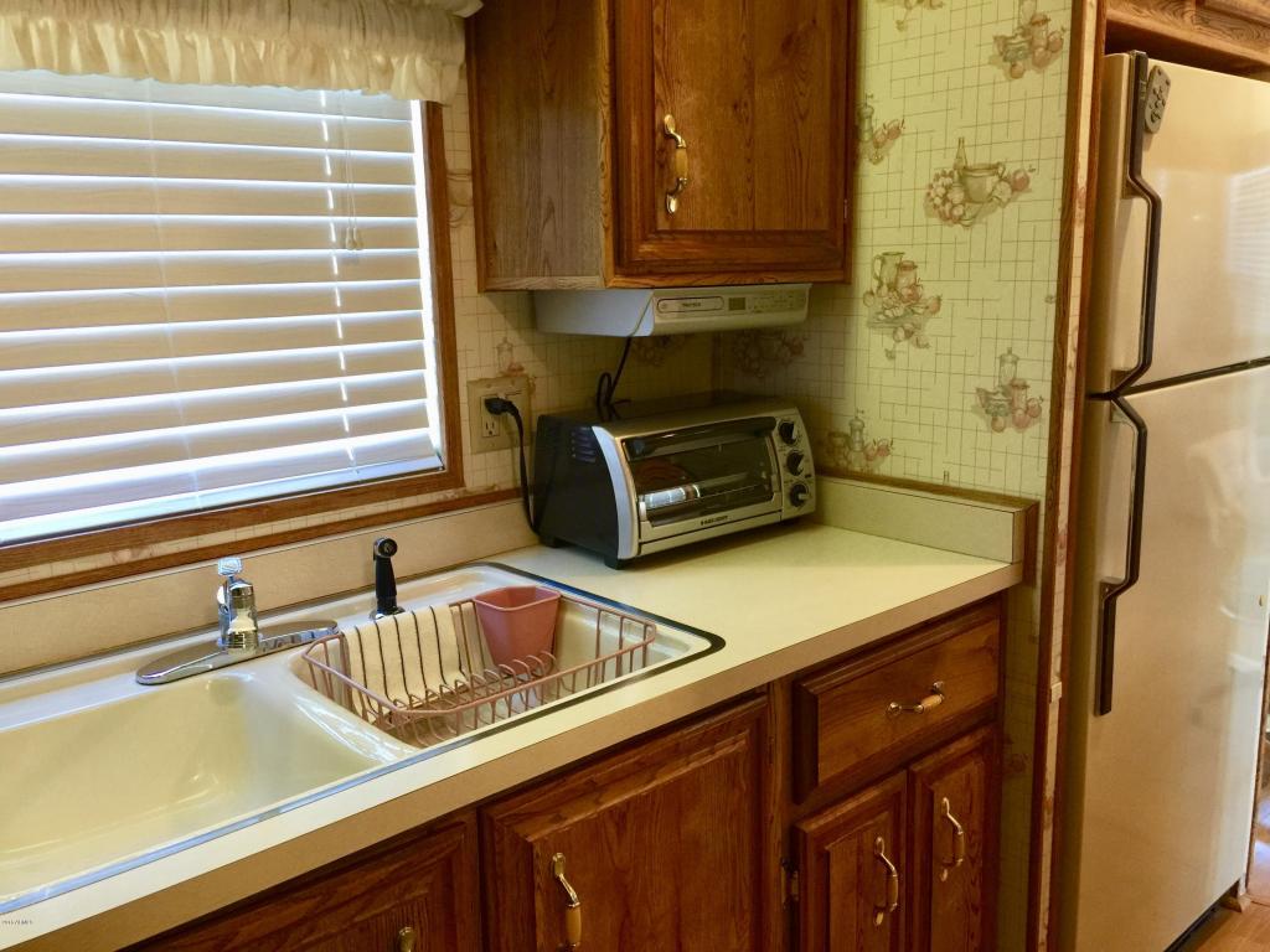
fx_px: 1064
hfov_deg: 61.7
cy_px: 476
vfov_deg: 48.2
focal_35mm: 29
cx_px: 635
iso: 80
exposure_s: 1/15
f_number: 2.2
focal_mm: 4.15
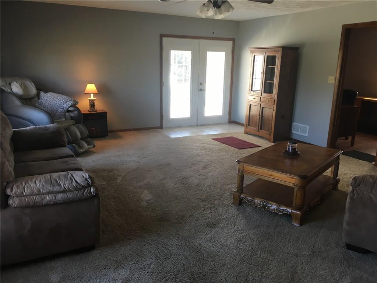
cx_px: 188
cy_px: 142
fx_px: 316
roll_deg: -0.4
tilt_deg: -13.5
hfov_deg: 61.7
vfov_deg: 48.2
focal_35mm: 29
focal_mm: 4.15
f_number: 2.2
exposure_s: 1/30
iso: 50
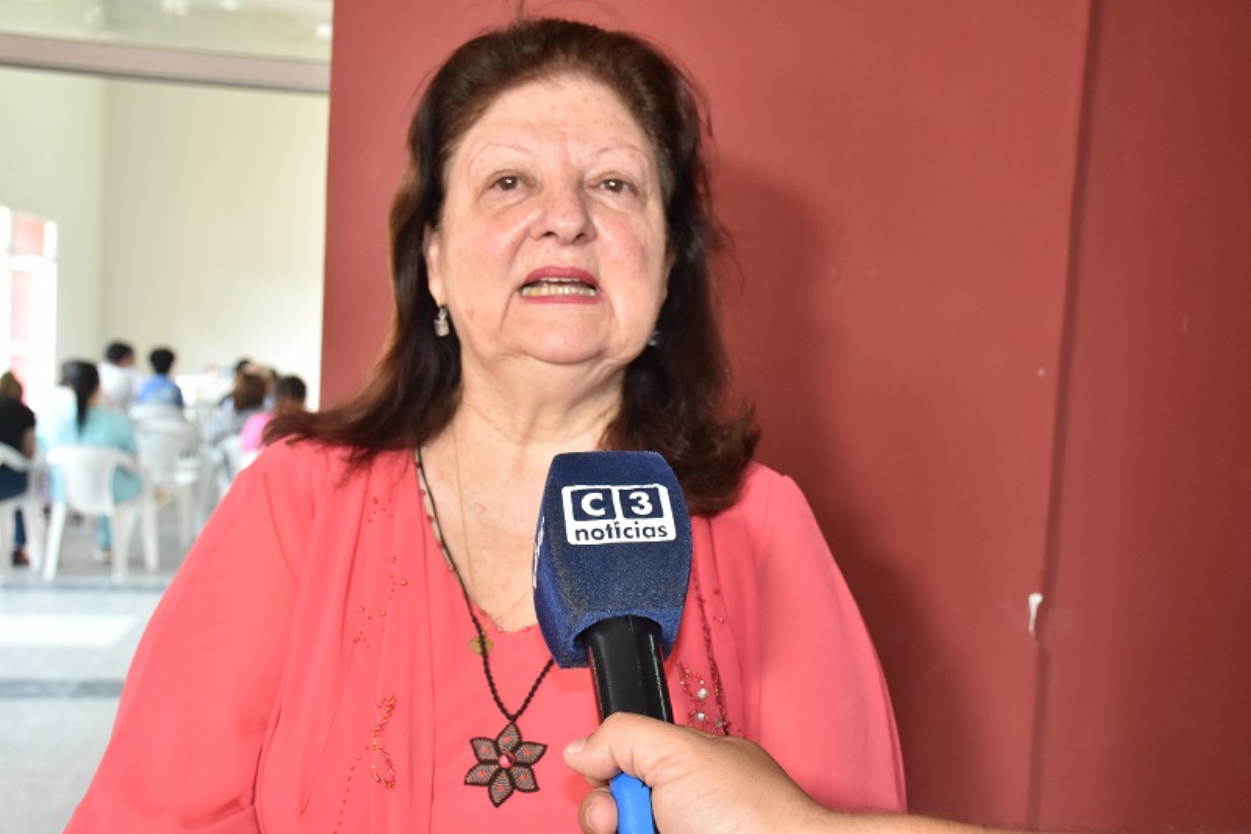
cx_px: 626
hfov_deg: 47.9
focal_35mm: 40
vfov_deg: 33.0
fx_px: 1407
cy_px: 417
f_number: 5.6
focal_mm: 27
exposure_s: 1/100
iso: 1250
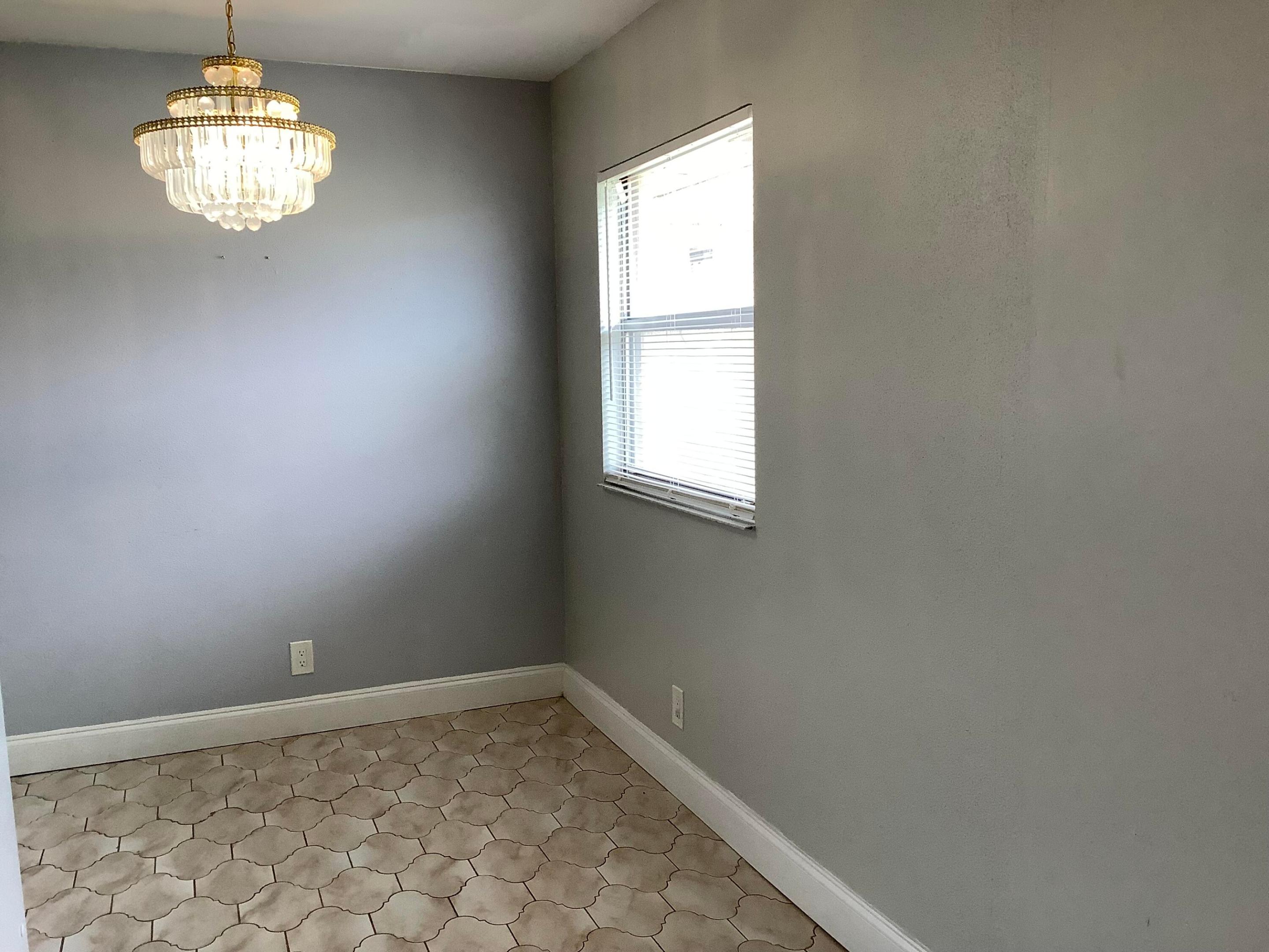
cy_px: 476
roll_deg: +0.1
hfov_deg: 58.4
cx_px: 634
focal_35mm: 31
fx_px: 1136
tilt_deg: -7.6
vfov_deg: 45.4
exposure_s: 1/100
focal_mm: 3.3
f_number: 2.4
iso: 80
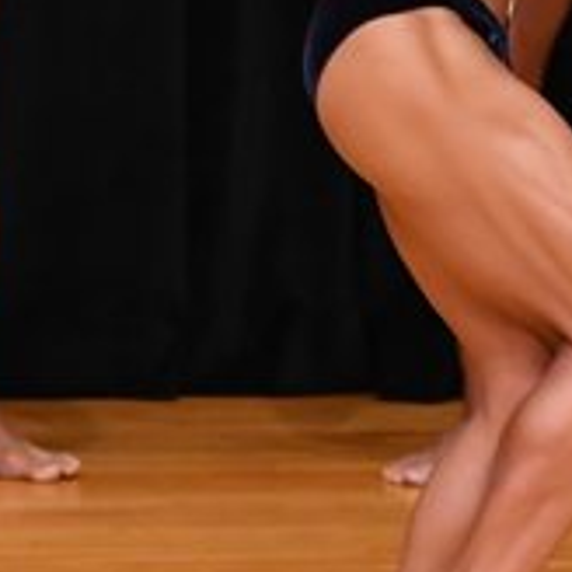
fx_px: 21387
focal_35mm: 1144
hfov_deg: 1.5
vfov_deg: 1.5
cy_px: 45
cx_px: 539
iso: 3200
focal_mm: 190
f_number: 5.6
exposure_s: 1/400
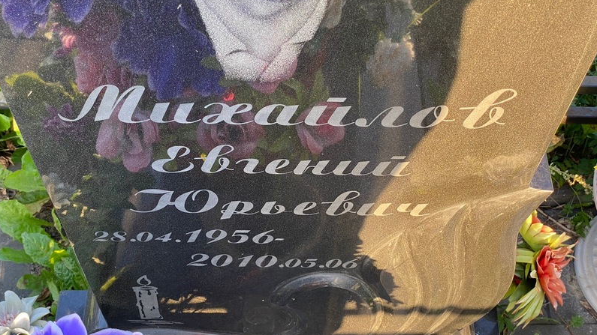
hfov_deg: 36.6
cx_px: 297
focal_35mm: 57
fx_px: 902
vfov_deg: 21.1
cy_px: 174
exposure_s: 1/122
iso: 50
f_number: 2
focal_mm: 6
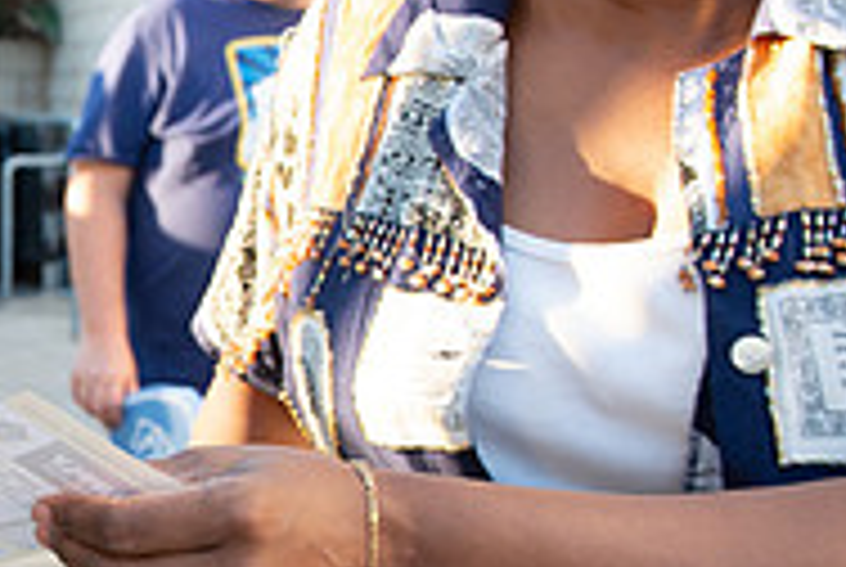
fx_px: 1742
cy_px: 412
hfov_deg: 25.2
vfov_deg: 18.4
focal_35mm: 74
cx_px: -104
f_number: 4.5
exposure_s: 1/250
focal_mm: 24
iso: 800
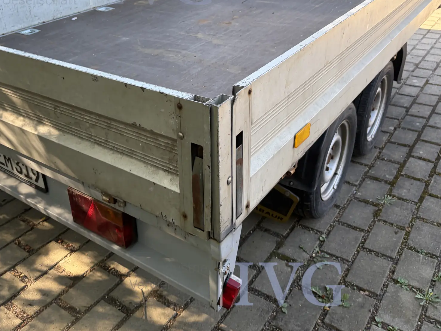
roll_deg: +2.7
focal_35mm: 34
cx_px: 172
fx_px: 433
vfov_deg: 41.6
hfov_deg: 53.5
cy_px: 133
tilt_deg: -24.7
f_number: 1.6
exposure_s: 1/172
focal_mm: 5.96
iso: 50
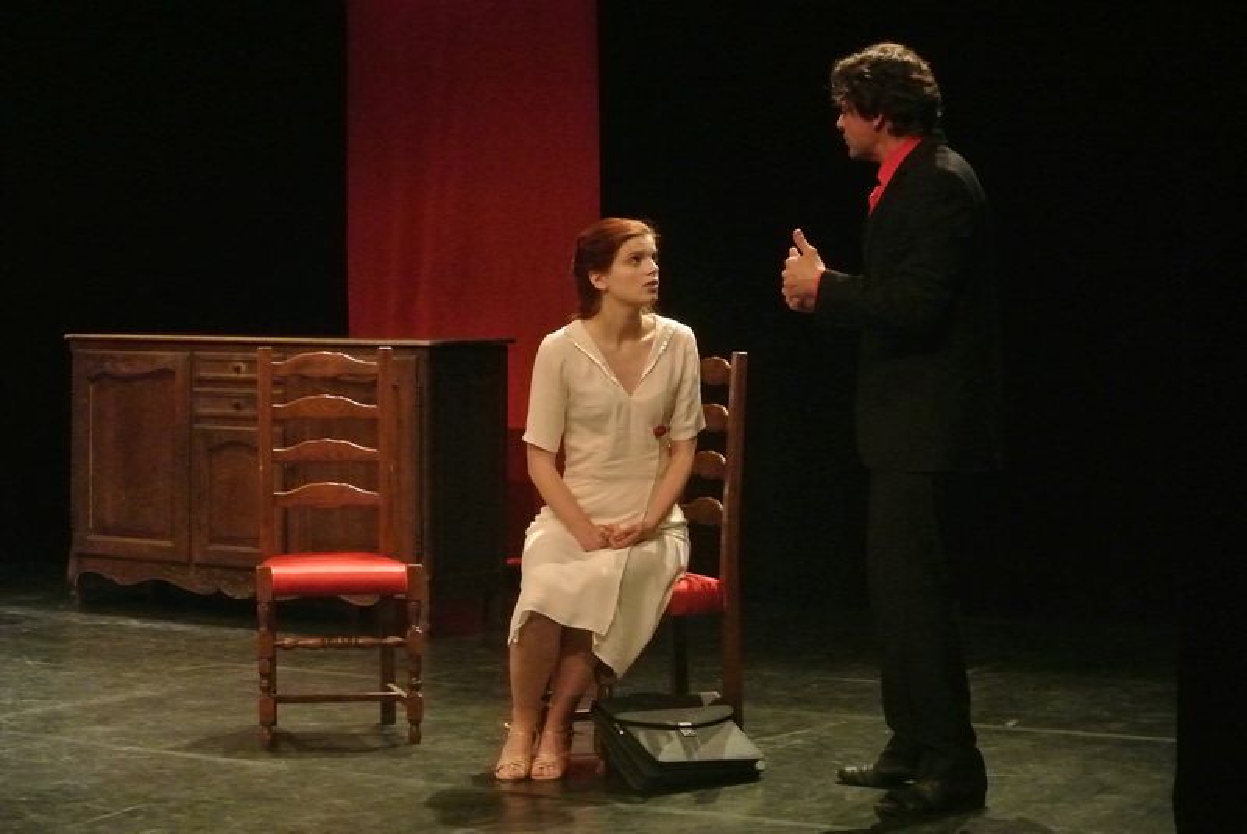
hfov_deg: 25.0
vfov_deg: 16.9
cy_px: 417
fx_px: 2808
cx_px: 624
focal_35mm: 81
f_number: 7.1
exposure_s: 1/100
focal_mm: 30
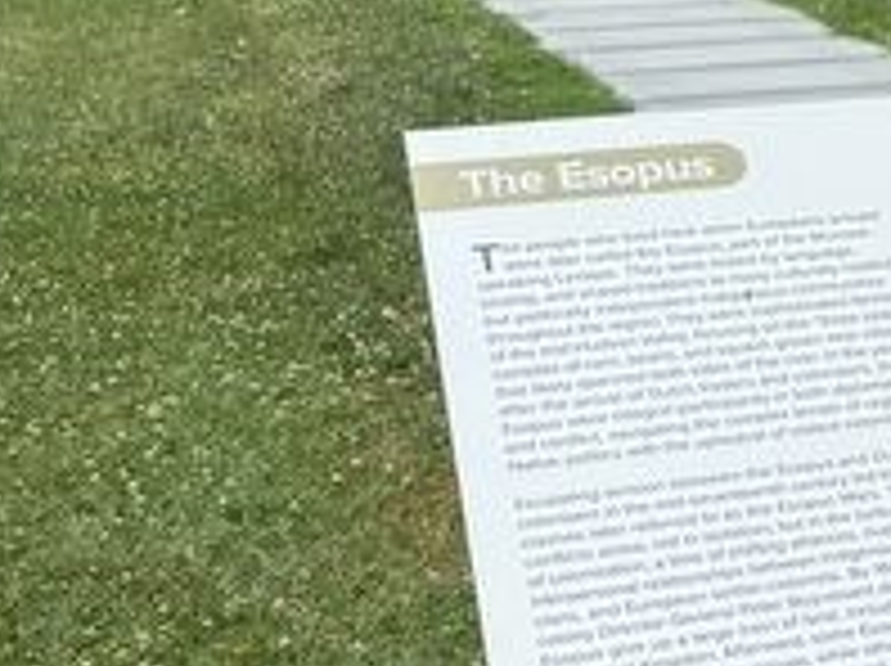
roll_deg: +0.8
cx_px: 1570
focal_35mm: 97
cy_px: 405
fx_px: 2494
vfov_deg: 15.2
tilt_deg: -13.0
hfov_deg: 17.0
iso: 80
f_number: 1.78
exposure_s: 1/2801
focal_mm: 6.76
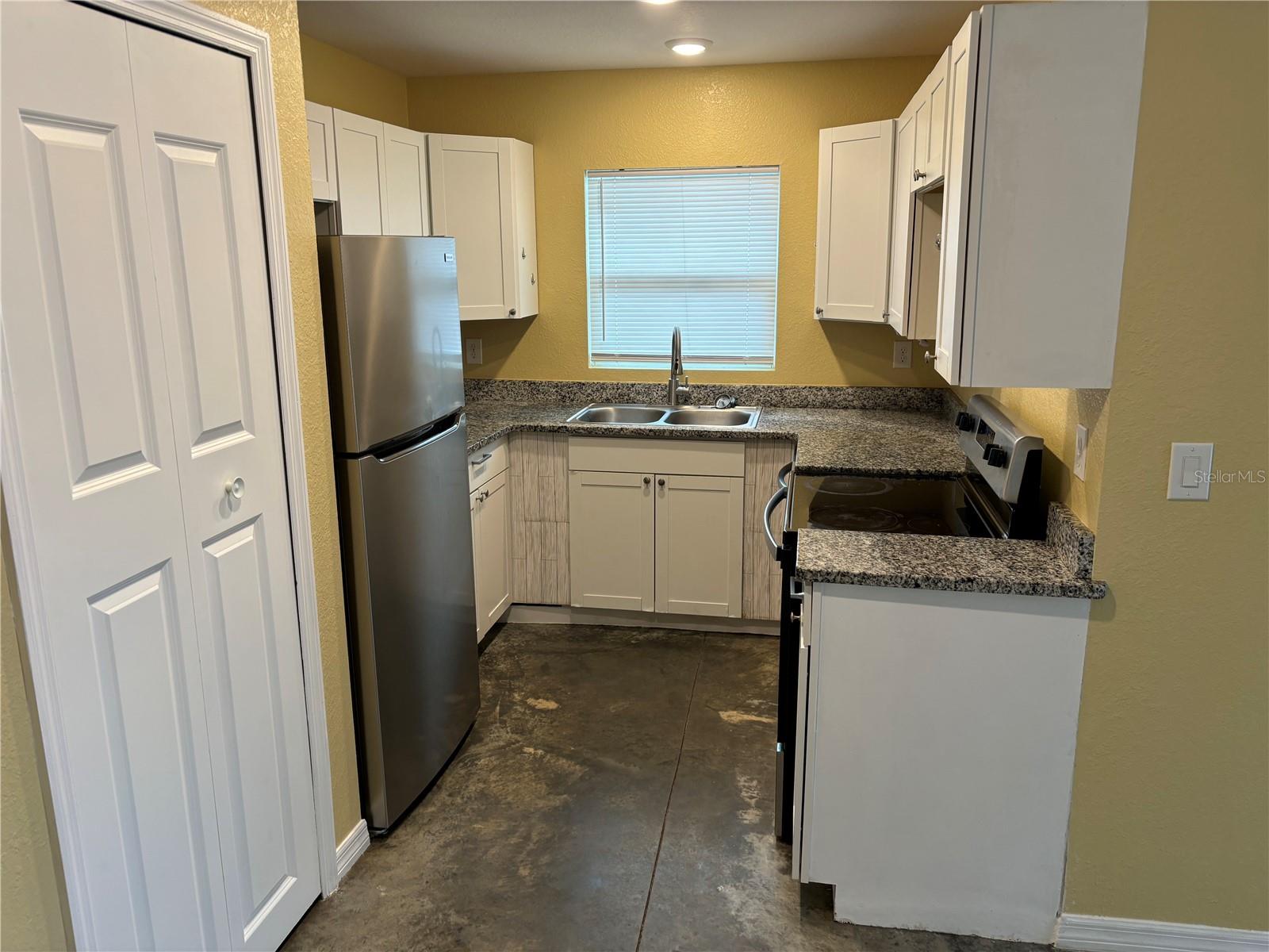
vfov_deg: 53.1
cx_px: 634
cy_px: 476
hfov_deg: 67.3
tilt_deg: -12.9
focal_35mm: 26
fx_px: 953
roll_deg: +0.3
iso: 80
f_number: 1.6
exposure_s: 1/60
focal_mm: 5.96
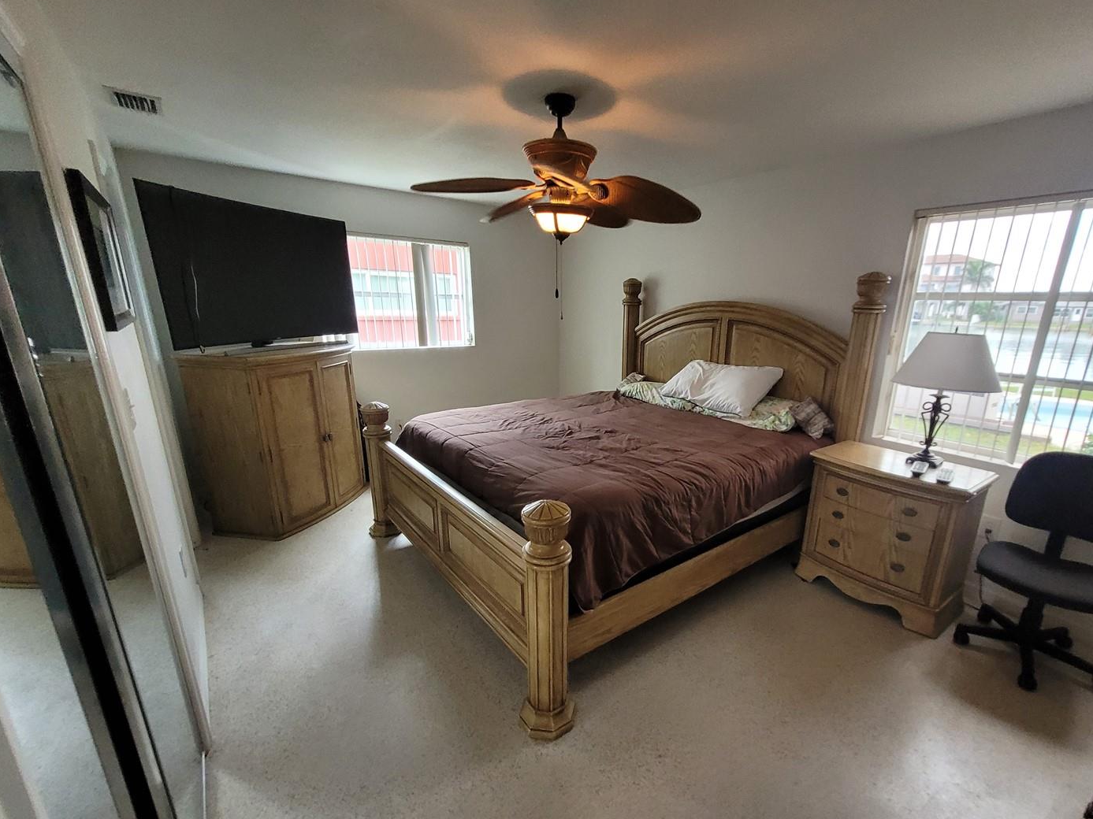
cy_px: 447
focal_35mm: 15
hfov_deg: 98.0
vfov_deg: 81.5
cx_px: 590
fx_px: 474
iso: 200
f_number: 2.2
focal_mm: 1.74
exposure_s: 1/60
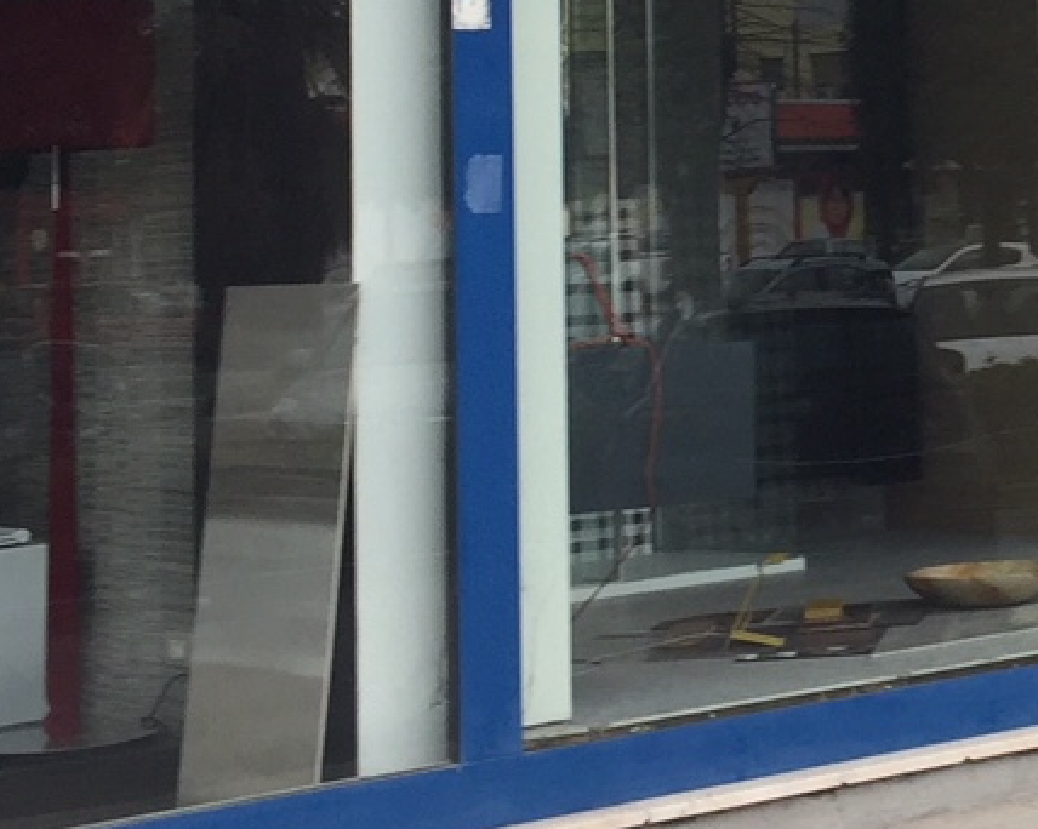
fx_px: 3316
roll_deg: +3.4
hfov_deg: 16.9
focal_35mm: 108
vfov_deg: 13.7
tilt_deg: +7.0
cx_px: 1307
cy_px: -242
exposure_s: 1/184
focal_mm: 4.15
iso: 32
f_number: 2.2
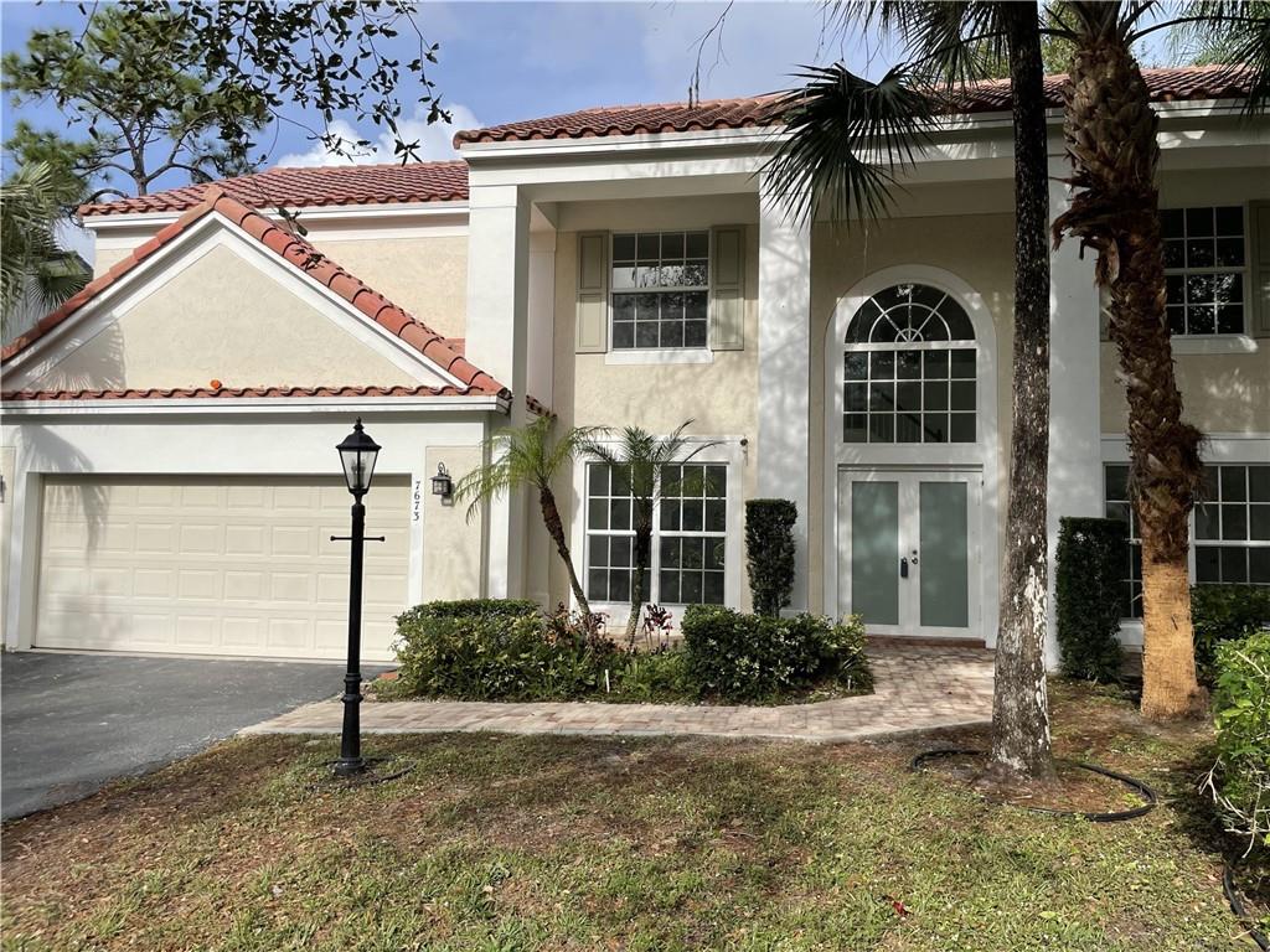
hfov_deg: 67.3
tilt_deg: +4.8
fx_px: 954
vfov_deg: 53.1
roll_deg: -0.6
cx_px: 635
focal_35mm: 26
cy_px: 476
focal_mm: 4.2
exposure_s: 1/4000
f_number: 1.6
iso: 32
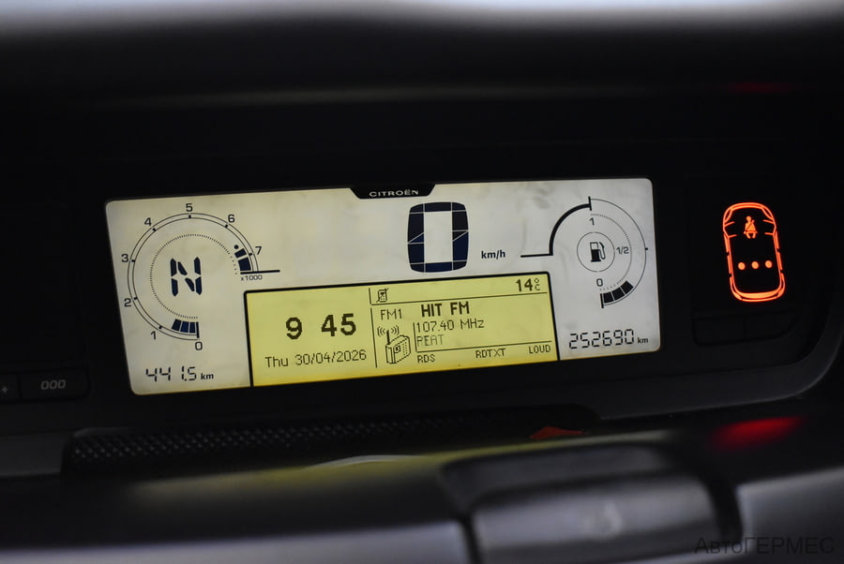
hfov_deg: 43.6
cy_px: 282
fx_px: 1056
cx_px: 422
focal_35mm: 45
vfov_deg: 29.9
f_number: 4.2
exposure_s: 1/80
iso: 3200
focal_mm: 30
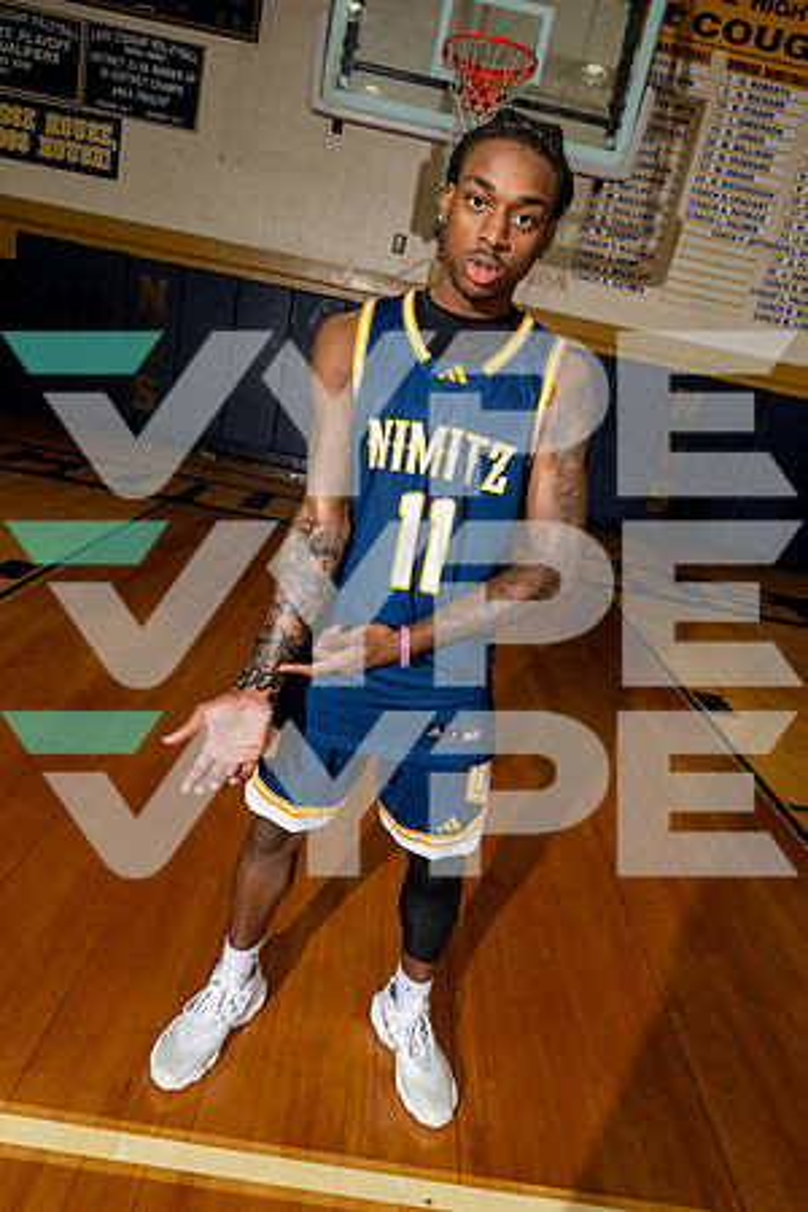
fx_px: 808
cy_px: 606
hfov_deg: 53.1
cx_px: 404
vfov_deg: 73.7
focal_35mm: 24
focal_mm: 24
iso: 800
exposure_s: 1/250
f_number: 8
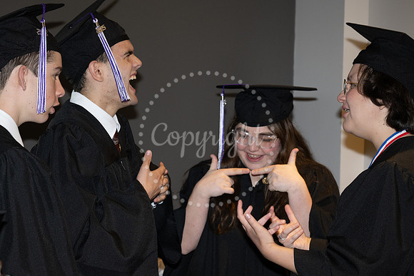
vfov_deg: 10.4
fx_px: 1524
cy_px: 168
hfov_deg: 15.5
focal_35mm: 133
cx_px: 156
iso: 1000
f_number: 5
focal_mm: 102
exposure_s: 1/125
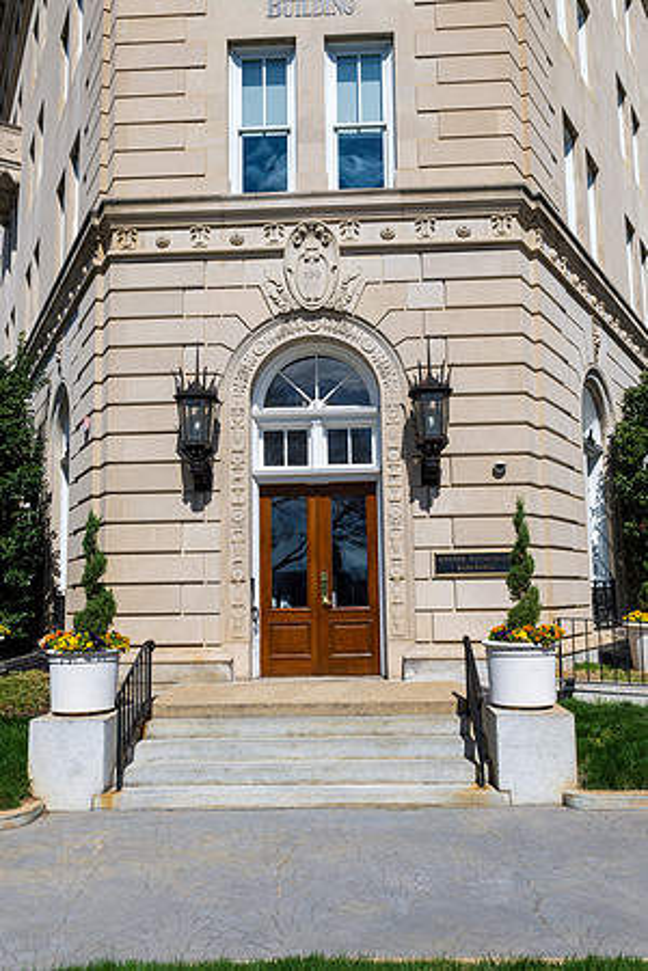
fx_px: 729
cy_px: 486
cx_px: 324
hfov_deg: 47.9
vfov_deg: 67.4
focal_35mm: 27
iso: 64
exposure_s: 1/125
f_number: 10
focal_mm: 18
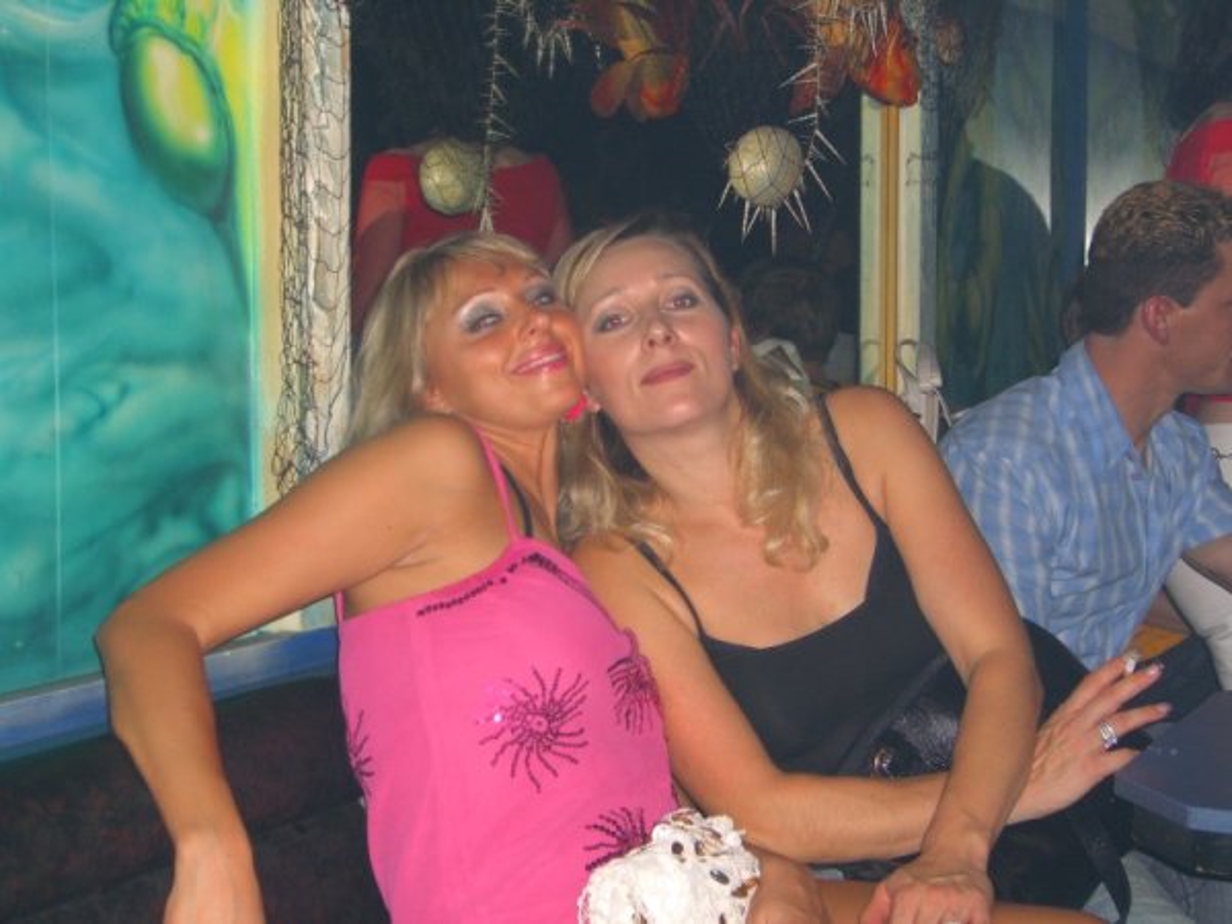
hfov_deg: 33.8
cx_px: 616
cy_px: 462
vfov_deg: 25.7
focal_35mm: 57
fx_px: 2029
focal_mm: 11.8
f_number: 3.6
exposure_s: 1/60
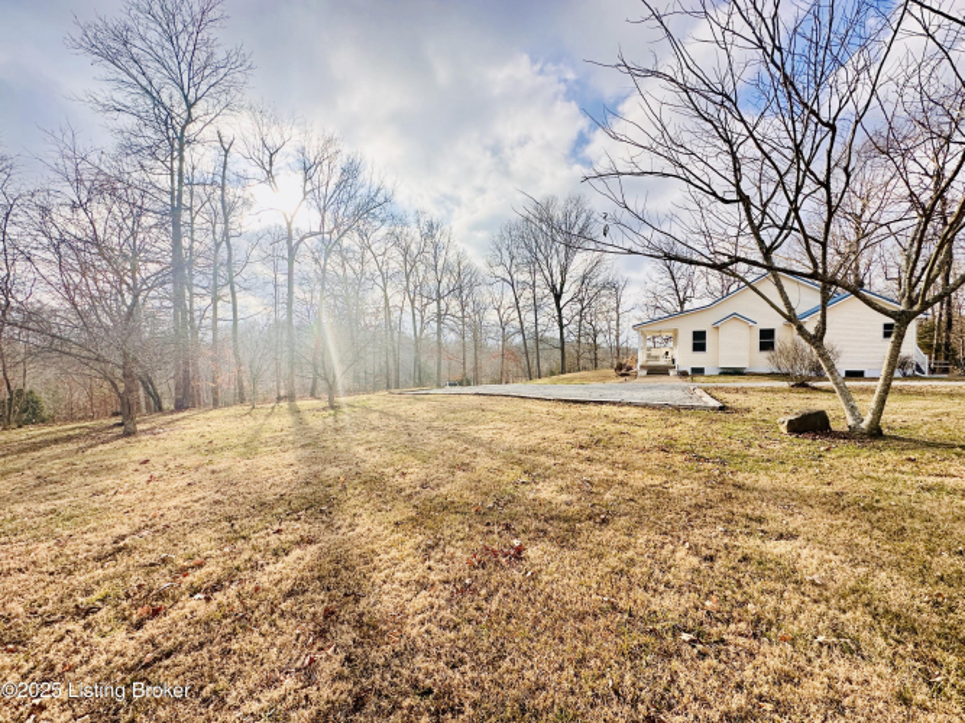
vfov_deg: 85.7
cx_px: 482
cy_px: 362
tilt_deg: -0.9
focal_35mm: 14
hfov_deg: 102.1
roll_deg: -0.3
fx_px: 390
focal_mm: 2.22
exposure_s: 1/2353
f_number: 2.2
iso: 50
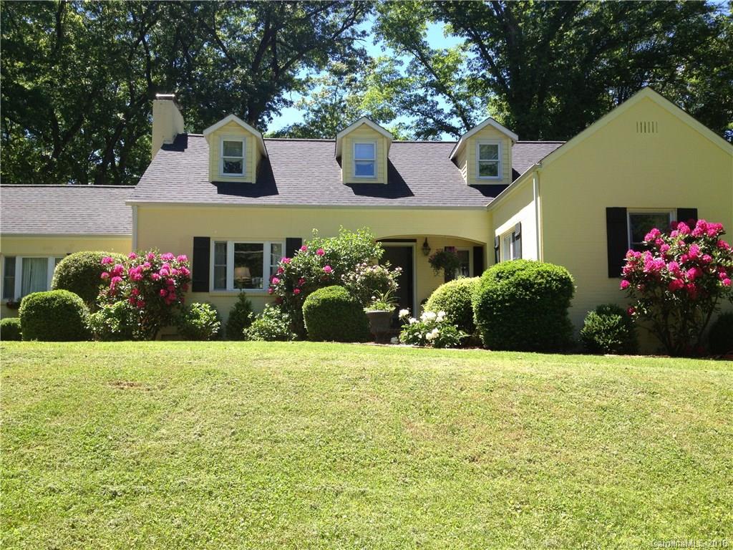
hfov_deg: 52.6
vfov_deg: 40.7
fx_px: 741
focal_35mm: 35
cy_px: 275
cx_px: 366
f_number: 2.4
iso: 50
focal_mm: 4.28
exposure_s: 1/502
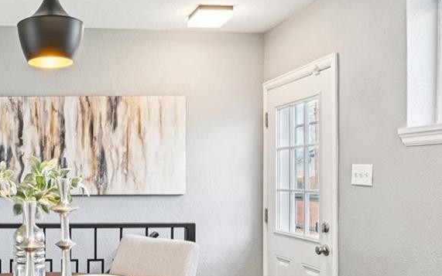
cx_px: 35
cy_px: 174
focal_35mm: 40
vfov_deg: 31.8
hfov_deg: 44.3
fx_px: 482
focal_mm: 14
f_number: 11
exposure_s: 1/15
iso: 280
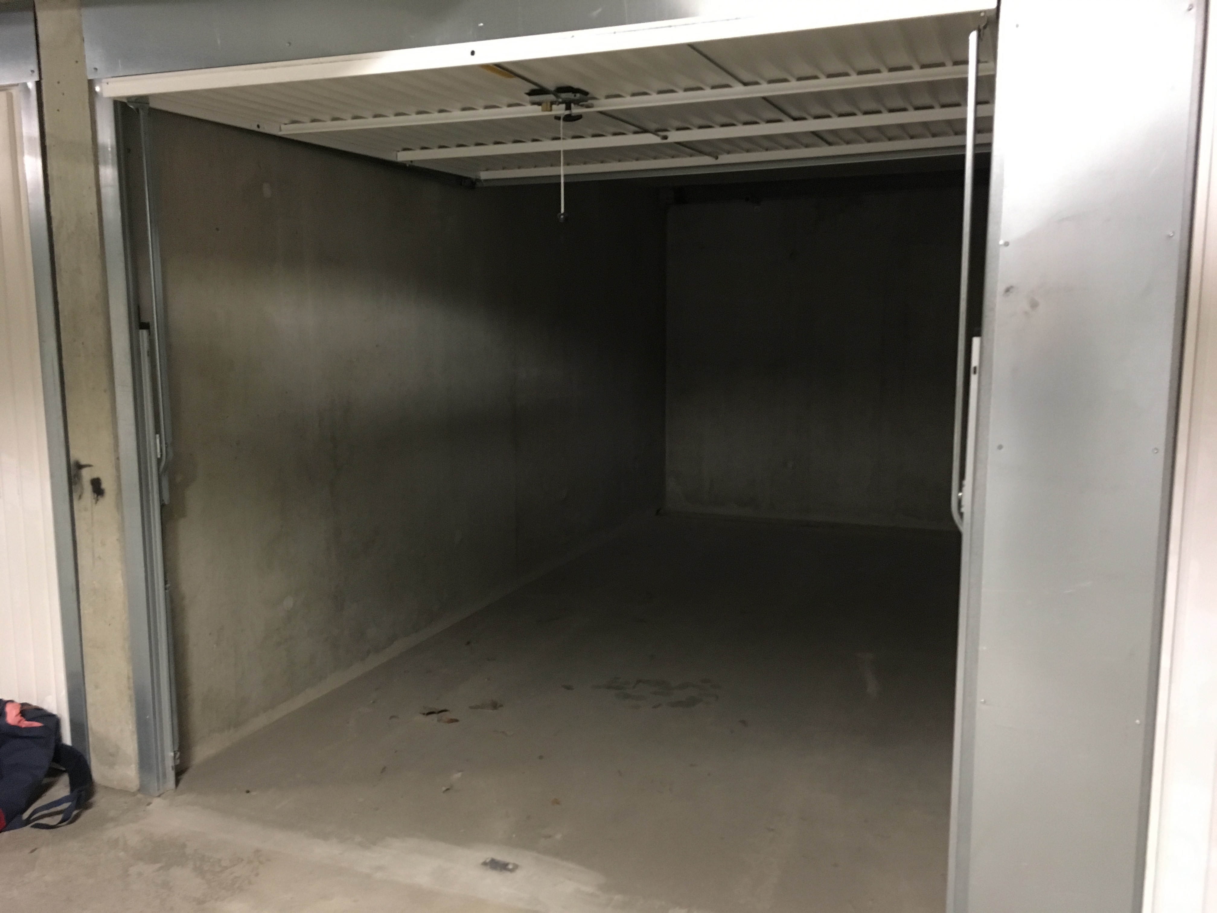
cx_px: 608
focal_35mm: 29
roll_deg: +0.4
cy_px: 456
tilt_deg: -9.3
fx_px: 1020
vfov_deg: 48.2
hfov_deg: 61.7
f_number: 2.2
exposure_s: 1/17
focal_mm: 4.15
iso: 400
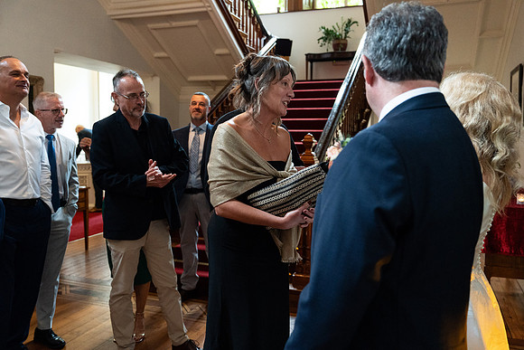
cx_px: 262
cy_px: 175
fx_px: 451
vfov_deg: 42.3
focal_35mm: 31
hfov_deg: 60.3
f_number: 3.5
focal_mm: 31
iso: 5000
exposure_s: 1/200
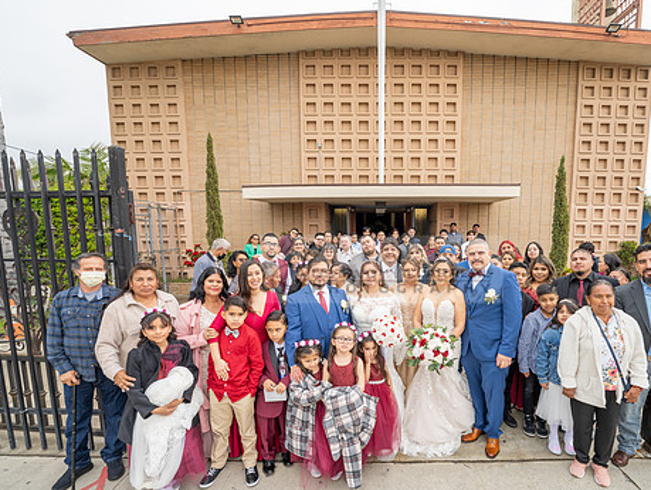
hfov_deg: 90.1
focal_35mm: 17
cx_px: 383
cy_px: 269
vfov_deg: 74.6
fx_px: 320
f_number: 4.5
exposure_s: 1/125
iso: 200
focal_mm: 14
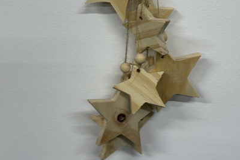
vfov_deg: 20.0
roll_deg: +0.2
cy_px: 22
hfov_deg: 30.1
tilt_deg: -9.2
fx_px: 447
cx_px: 120
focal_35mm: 67
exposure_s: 1/50
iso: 64
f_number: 1.78
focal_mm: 6.76
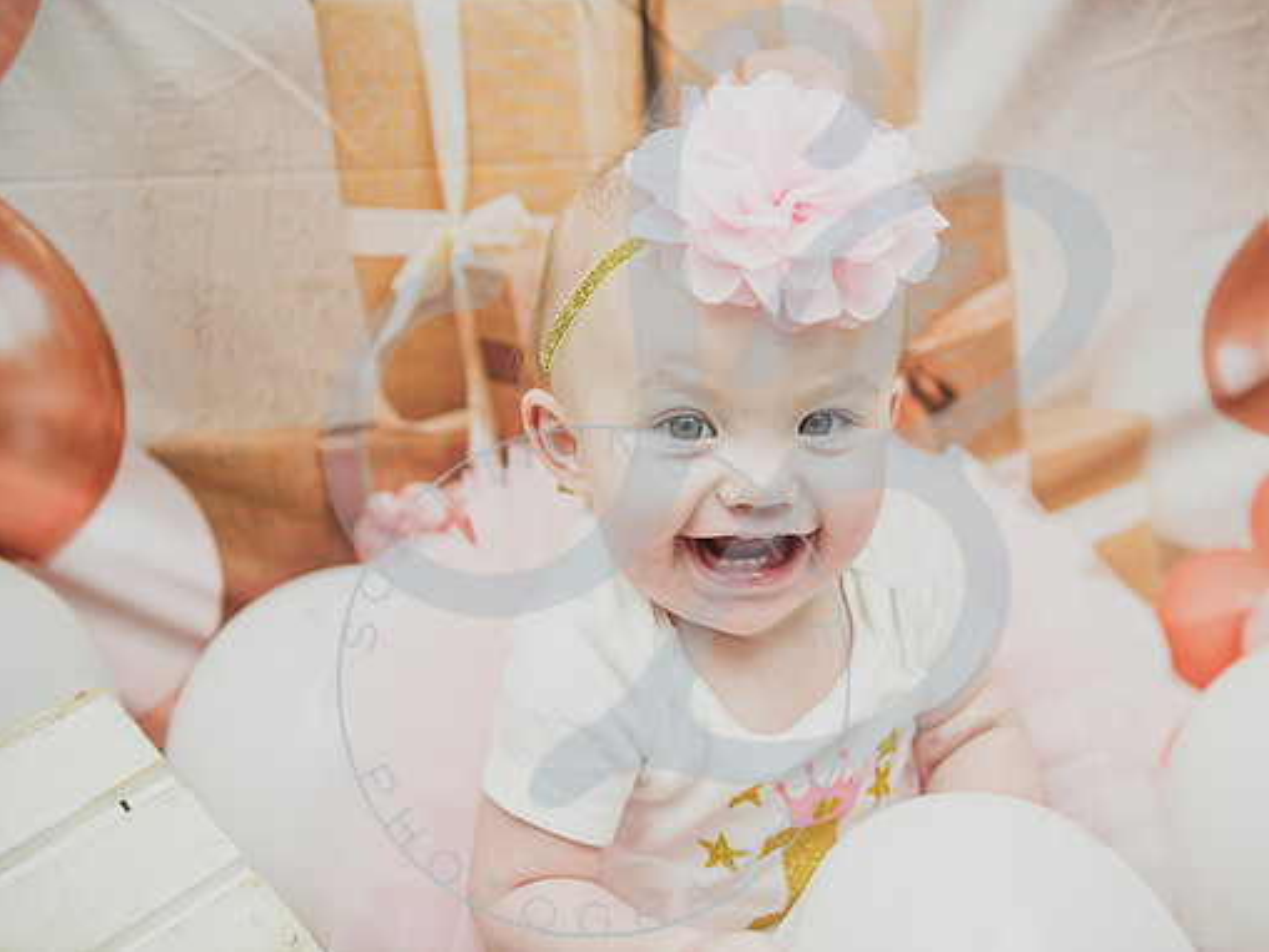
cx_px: 718
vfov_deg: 31.5
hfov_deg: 41.1
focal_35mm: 46
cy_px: 472
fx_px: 1687
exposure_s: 1/125
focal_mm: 42
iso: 200
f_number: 2.8
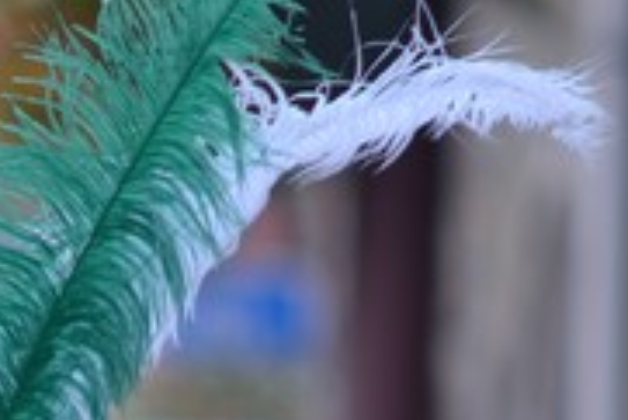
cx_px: -278
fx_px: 22172
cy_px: 963
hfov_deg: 1.6
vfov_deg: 1.1
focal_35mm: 1270
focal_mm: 150
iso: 100
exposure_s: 1/200
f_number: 2.8
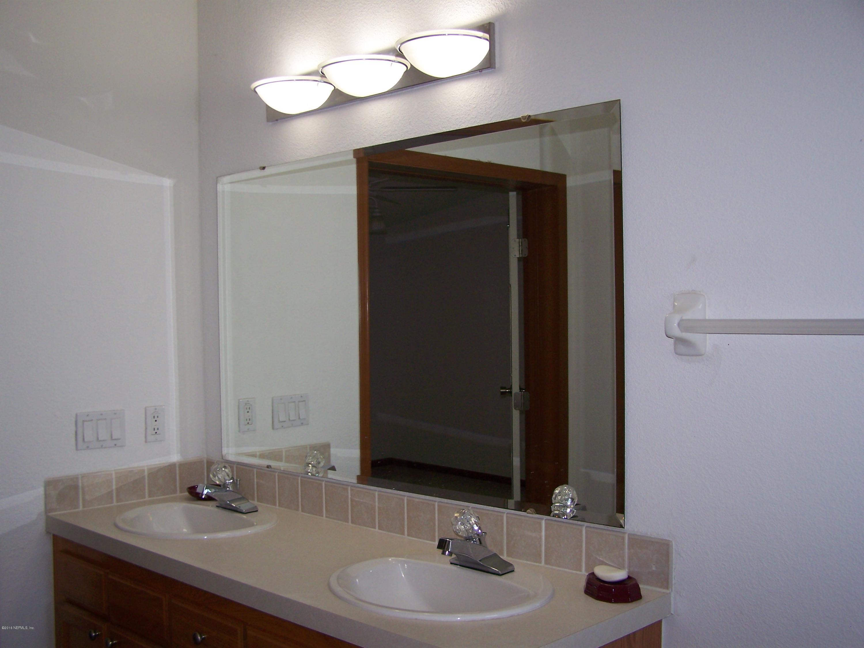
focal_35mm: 38
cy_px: 324
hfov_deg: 49.0
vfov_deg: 37.7
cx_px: 432
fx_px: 948
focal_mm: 6.3
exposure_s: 1/60
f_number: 2.8
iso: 80
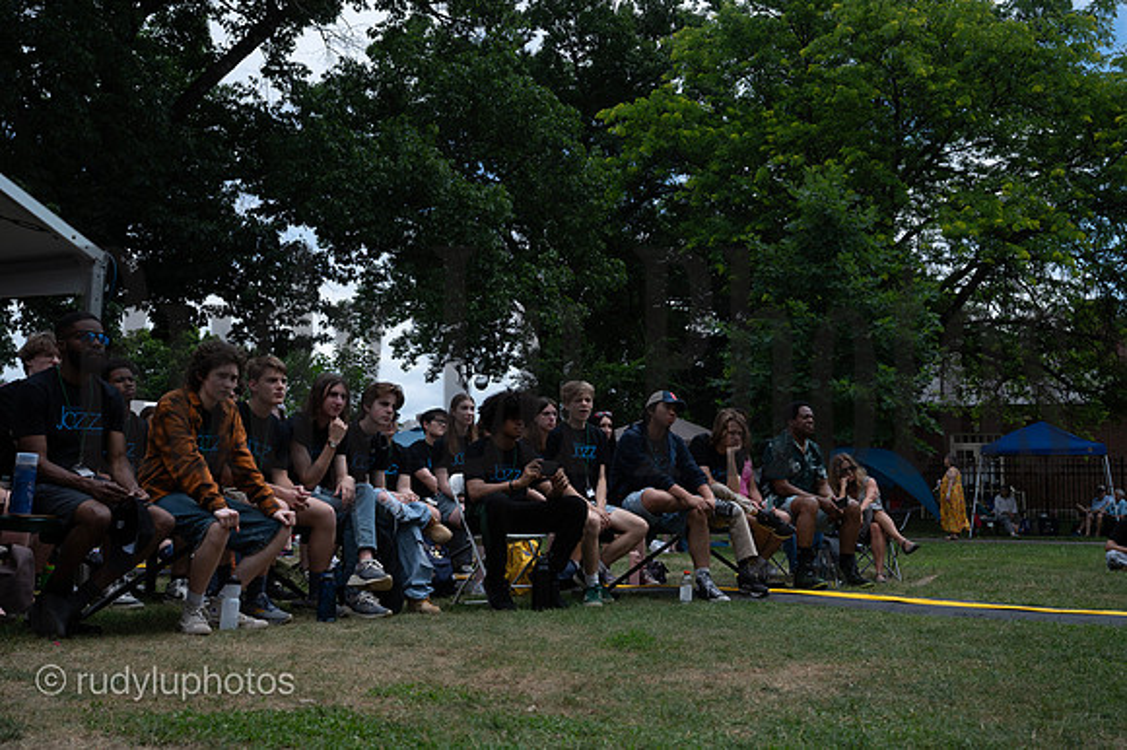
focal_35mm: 38
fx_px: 1189
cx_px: 564
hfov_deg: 50.7
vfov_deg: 35.0
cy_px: 375
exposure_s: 1/3200
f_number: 7.1
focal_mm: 38
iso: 800
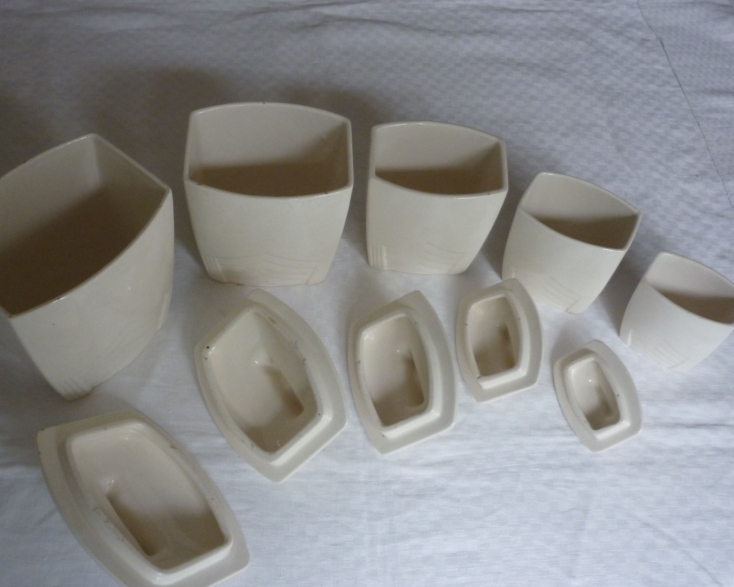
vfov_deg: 39.2
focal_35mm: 38
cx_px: 316
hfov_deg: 47.8
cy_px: 296
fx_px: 826
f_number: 2.8
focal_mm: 5.5
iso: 250
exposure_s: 1/30
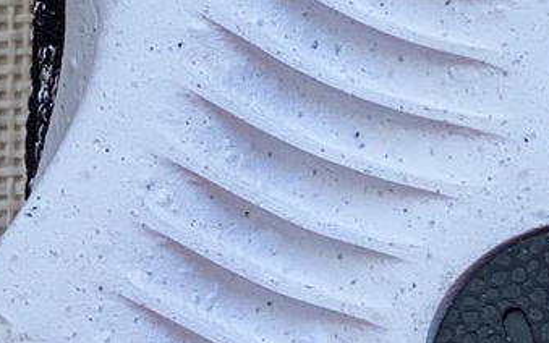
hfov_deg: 7.9
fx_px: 3891
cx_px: 794
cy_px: -118
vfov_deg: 5.0
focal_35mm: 260
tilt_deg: -83.3
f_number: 2
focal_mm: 6
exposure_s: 1/122
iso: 32
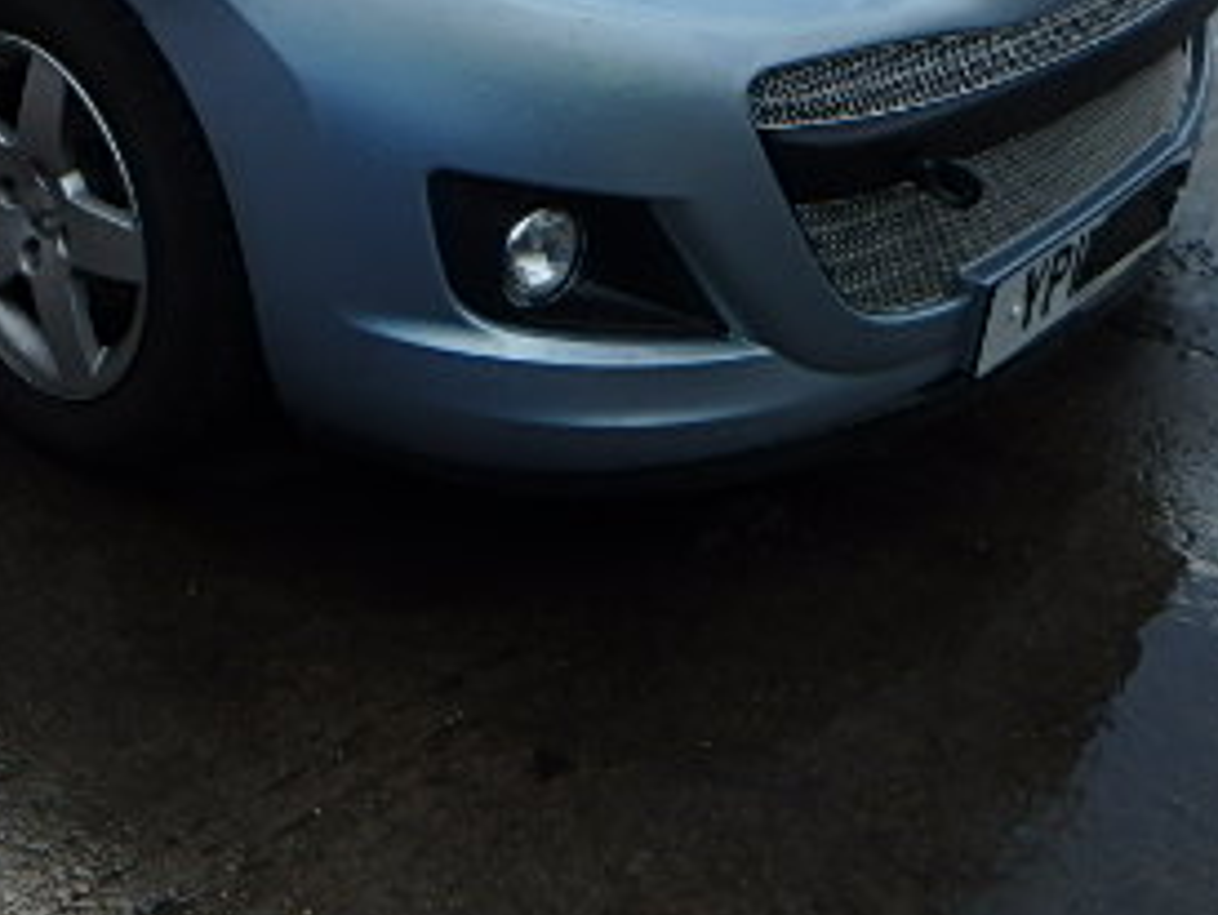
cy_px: -80
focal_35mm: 49
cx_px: 284
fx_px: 1726
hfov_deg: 37.8
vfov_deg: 27.3
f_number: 6
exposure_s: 1/400
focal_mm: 3.7
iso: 125
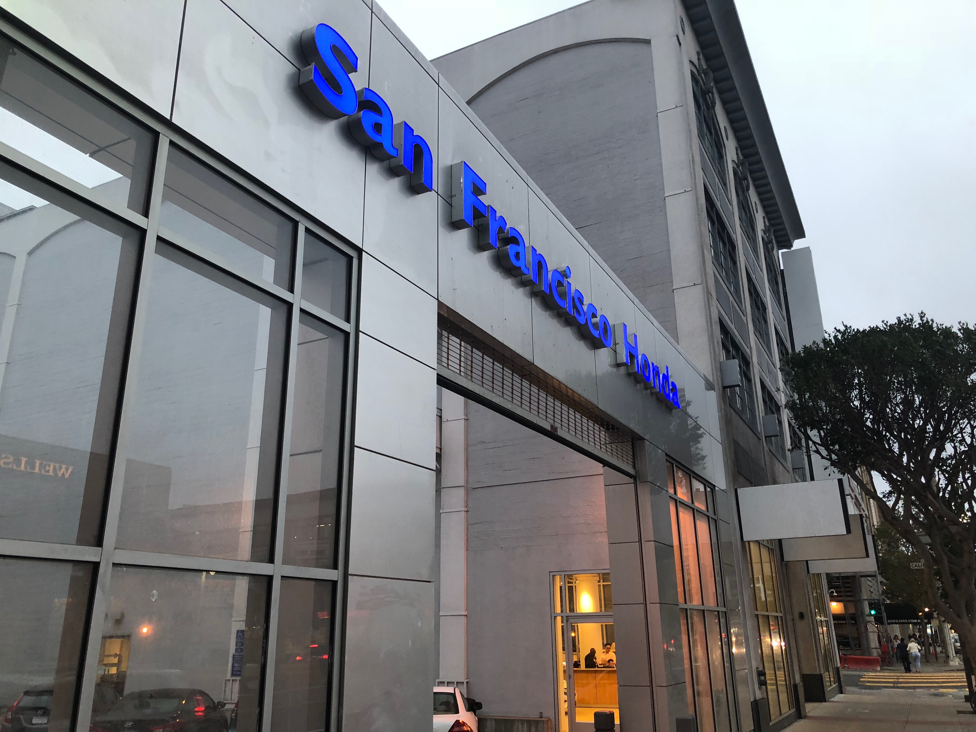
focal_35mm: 28
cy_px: 366
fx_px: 789
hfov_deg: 63.4
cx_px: 488
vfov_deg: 49.7
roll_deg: +2.1
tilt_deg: +18.1
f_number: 1.8
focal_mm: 4
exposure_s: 1/20
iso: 40
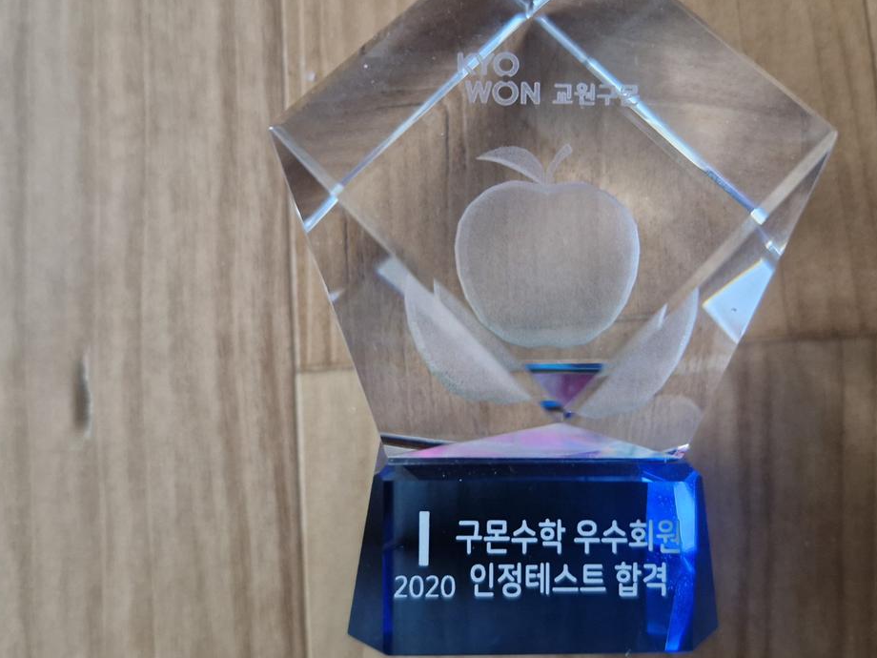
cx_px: 479
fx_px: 811
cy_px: 299
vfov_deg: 44.1
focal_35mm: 32
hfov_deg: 56.7
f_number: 1.8
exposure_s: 1/60
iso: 800
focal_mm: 5.54
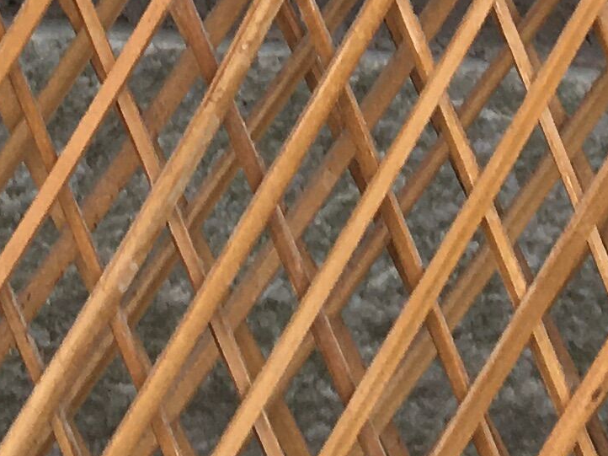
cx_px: 221
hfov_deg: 12.2
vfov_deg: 8.2
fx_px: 2844
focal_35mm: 162
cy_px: -772
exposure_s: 1/292
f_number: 2.2
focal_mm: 4.15
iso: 25
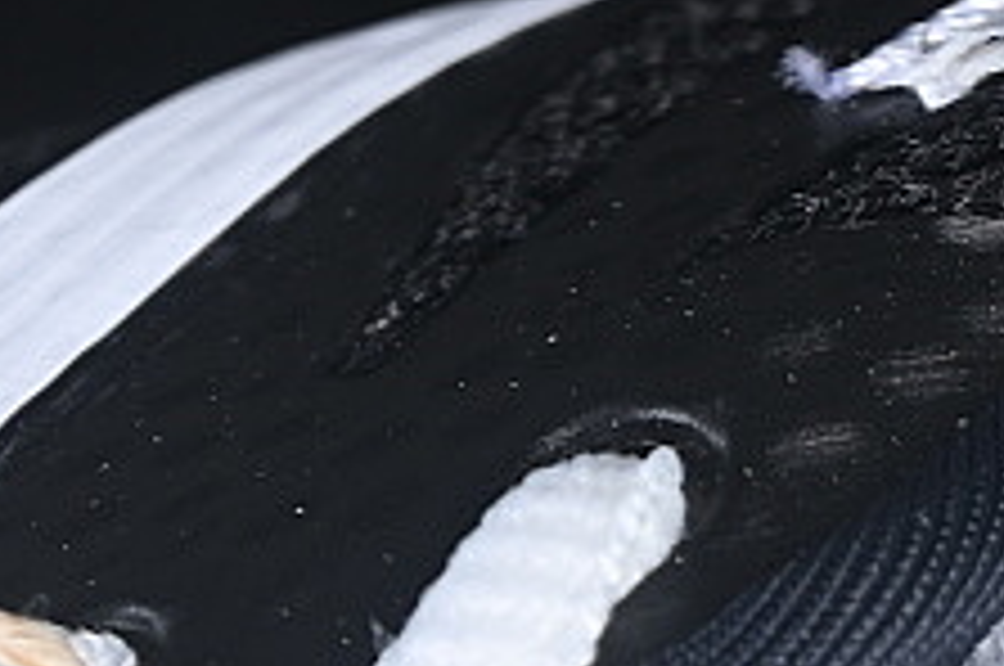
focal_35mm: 364
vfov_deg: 3.7
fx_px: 10137
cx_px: 797
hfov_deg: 5.7
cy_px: 1278
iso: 160
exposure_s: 1/50
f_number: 6.3
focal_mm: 50
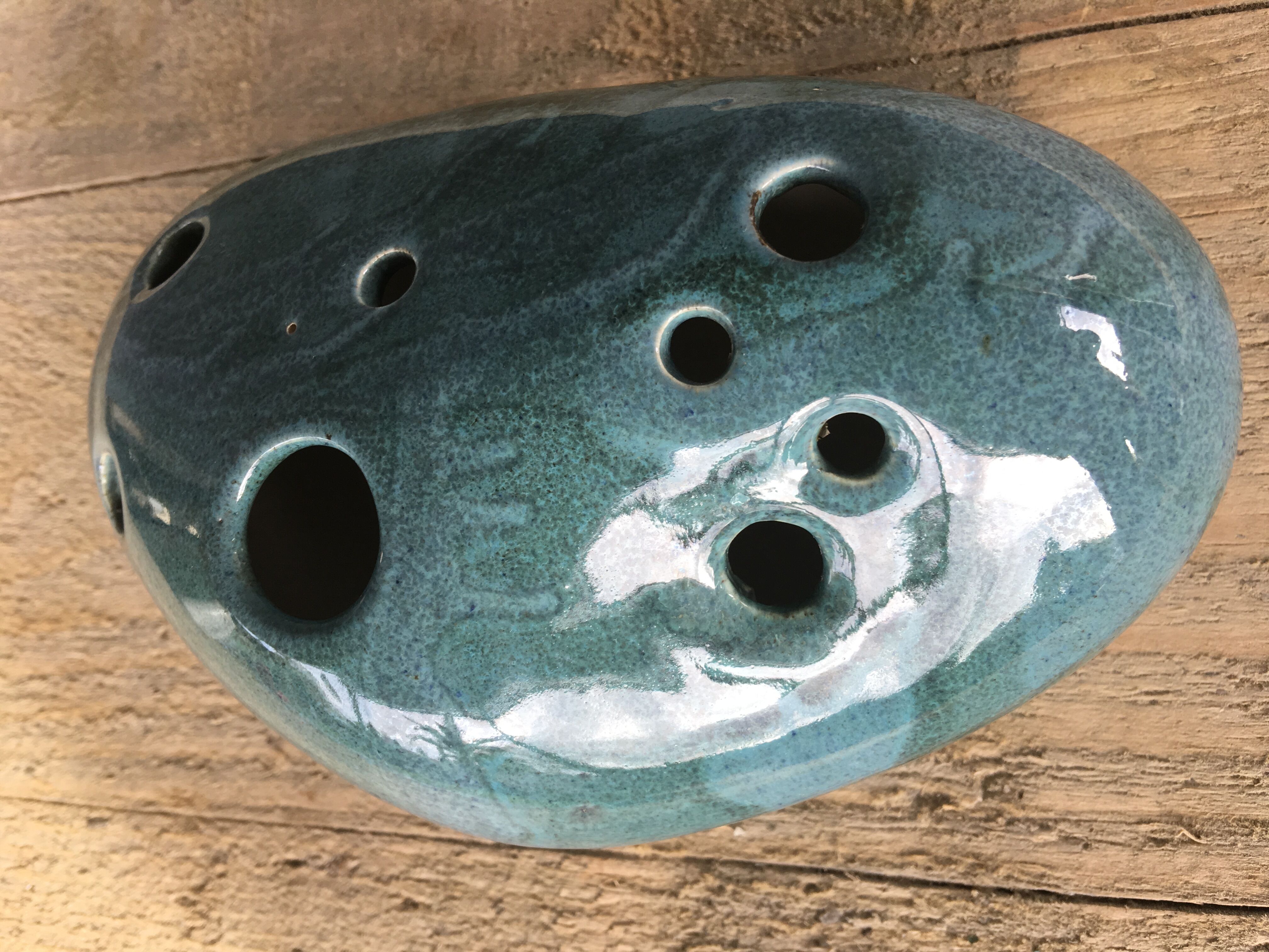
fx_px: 1063
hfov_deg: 61.7
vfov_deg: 48.2
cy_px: 476
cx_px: 634
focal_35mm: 29
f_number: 2.2
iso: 32
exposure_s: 1/100
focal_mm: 4.15
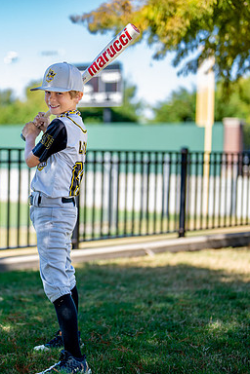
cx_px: 52
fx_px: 906
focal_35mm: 87
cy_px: 186
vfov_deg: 23.4
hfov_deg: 15.6
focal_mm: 50
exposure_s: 1/2000
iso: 100
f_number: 1.2
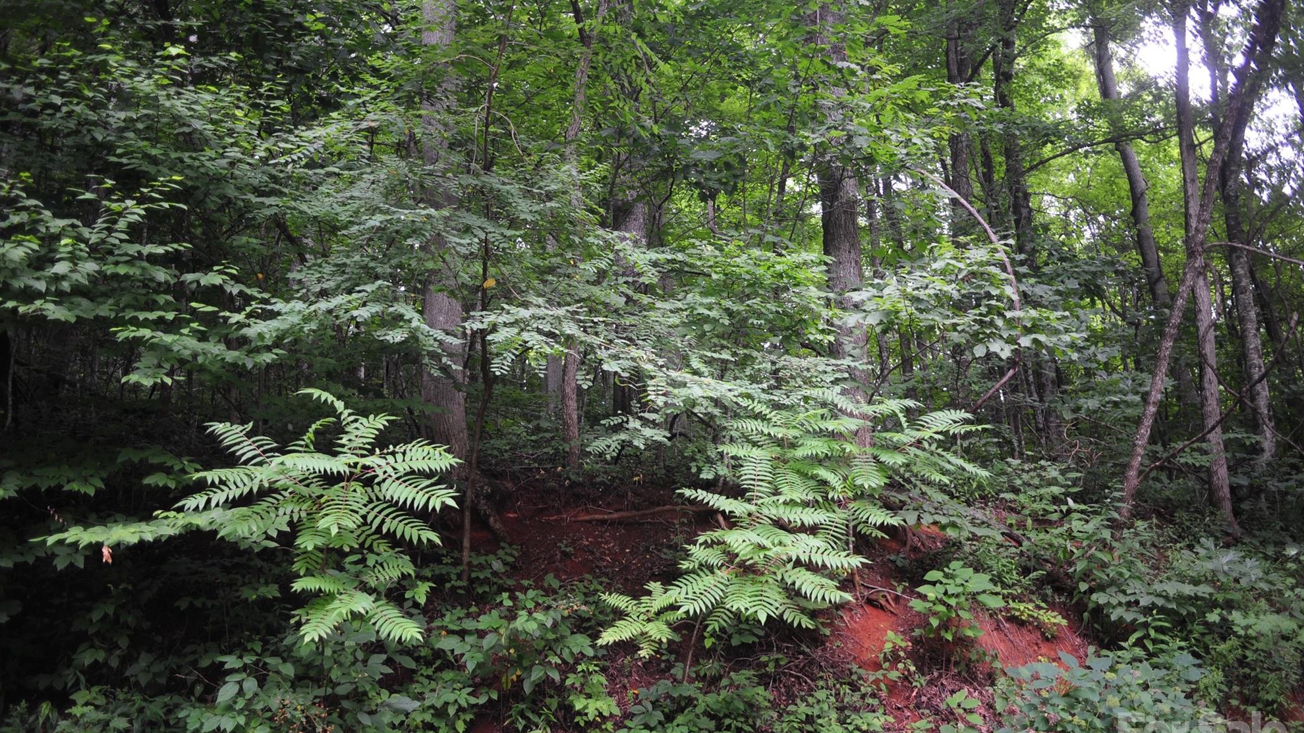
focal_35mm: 26
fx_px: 899
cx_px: 660
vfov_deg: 44.4
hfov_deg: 71.9
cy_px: 388
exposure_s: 1/60
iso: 200
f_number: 2.8
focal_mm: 24
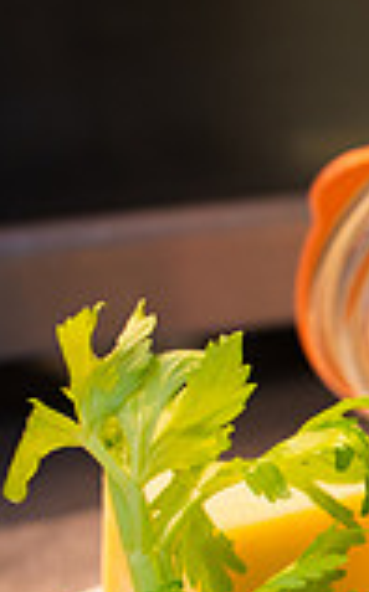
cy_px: 529
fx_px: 2097
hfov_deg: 8.8
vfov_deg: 15.9
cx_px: 984
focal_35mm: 130
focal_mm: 35
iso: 800
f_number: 5.6
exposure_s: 1/60
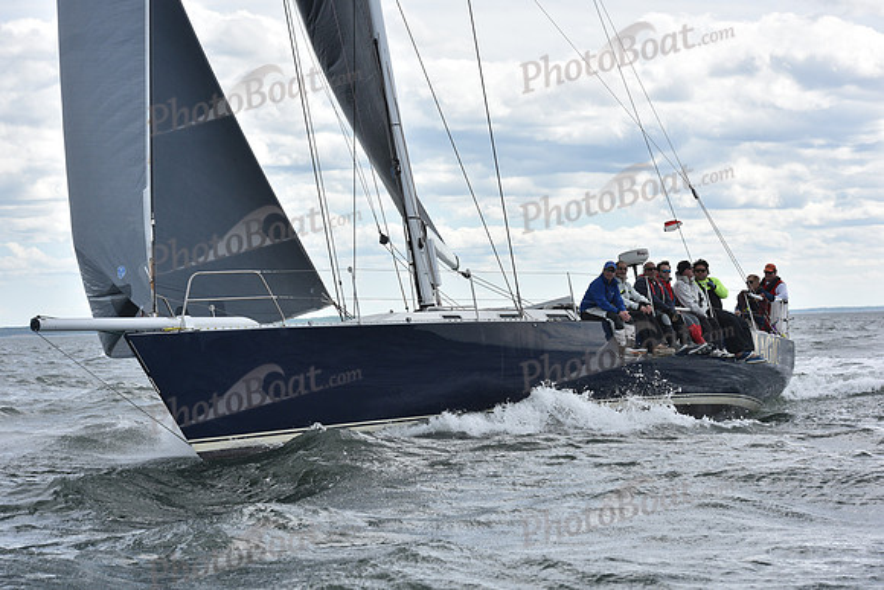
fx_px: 2333
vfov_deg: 14.4
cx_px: 442
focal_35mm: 95
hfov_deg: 21.5
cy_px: 295
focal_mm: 95
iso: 320
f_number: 7.1
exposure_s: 1/1000
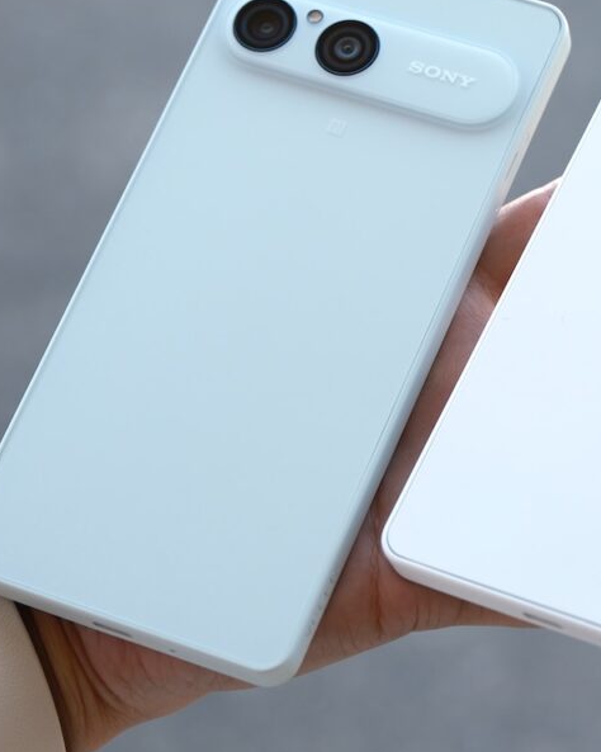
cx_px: 521
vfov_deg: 14.5
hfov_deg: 11.5
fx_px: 2959
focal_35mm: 133
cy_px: 290
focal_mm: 46.7
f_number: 4
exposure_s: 1/150
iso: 160
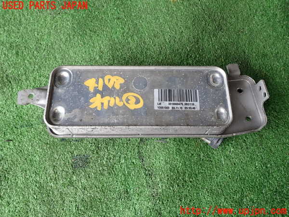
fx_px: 234
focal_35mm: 28
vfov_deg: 49.7
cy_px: 108
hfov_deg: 63.4
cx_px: 144
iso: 100
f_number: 3.2
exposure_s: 1/60
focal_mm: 5.05
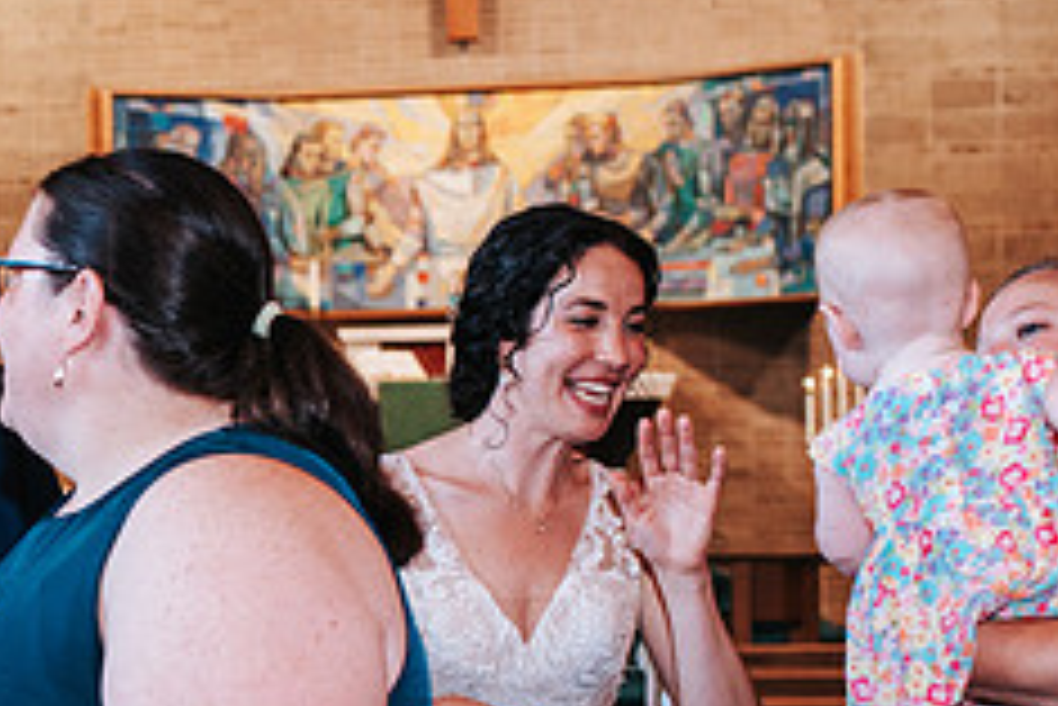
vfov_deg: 14.5
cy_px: 587
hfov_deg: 20.6
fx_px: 2764
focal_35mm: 94
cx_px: -120
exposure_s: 1/125
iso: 1000
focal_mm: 35
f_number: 3.2
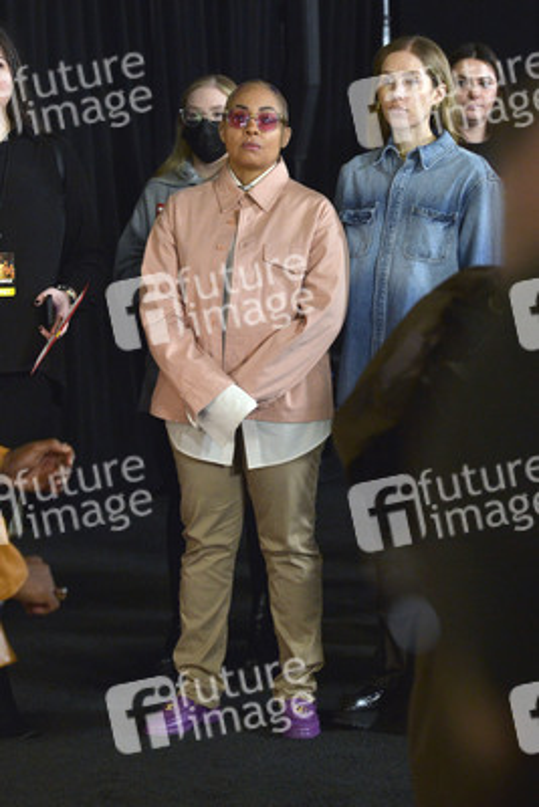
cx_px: 270
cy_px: 404
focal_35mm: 122
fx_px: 2737
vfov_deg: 16.8
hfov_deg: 11.2
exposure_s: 1/250
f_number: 6.3
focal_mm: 122
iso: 3200
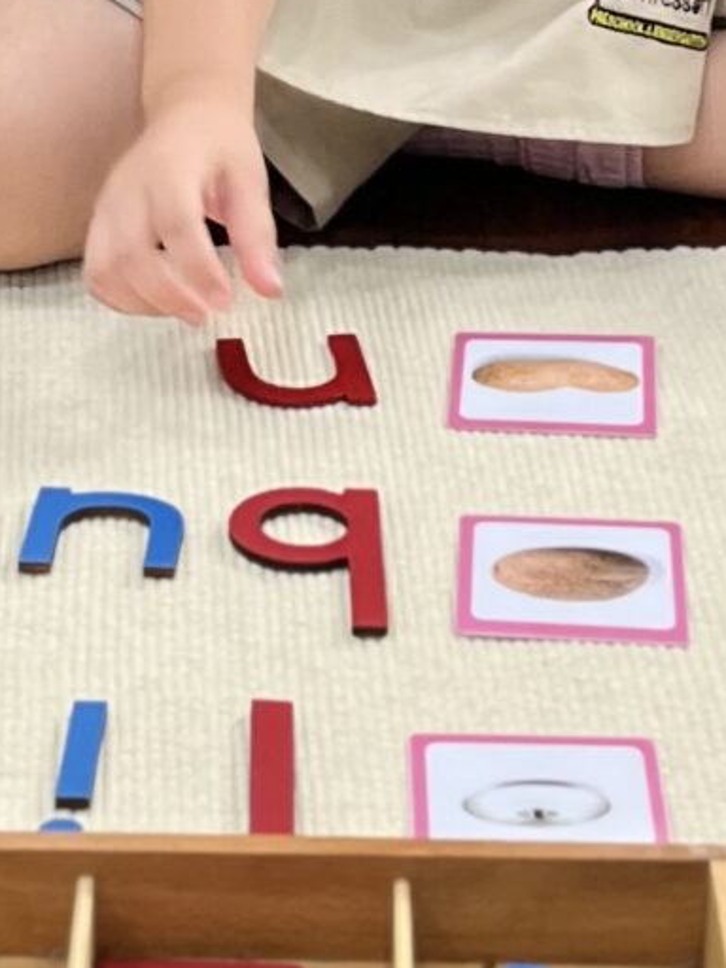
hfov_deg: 11.4
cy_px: 4
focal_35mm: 130
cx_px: 234
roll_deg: +0.7
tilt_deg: -22.0
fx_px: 3635
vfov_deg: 14.9
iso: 160
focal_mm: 5.1
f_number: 1.6
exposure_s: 1/50
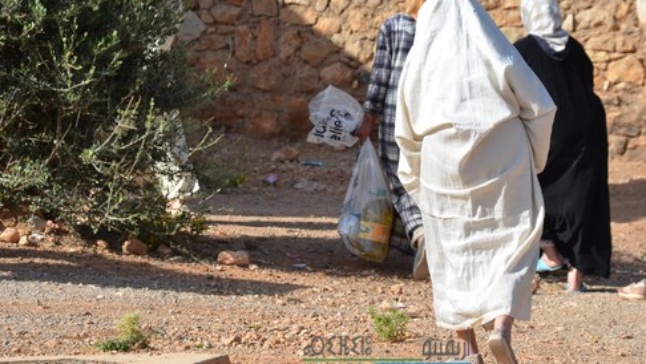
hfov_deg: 9.9
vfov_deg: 5.6
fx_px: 3714
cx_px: 387
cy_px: 158
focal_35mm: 217
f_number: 8
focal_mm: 105
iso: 100
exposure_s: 1/250
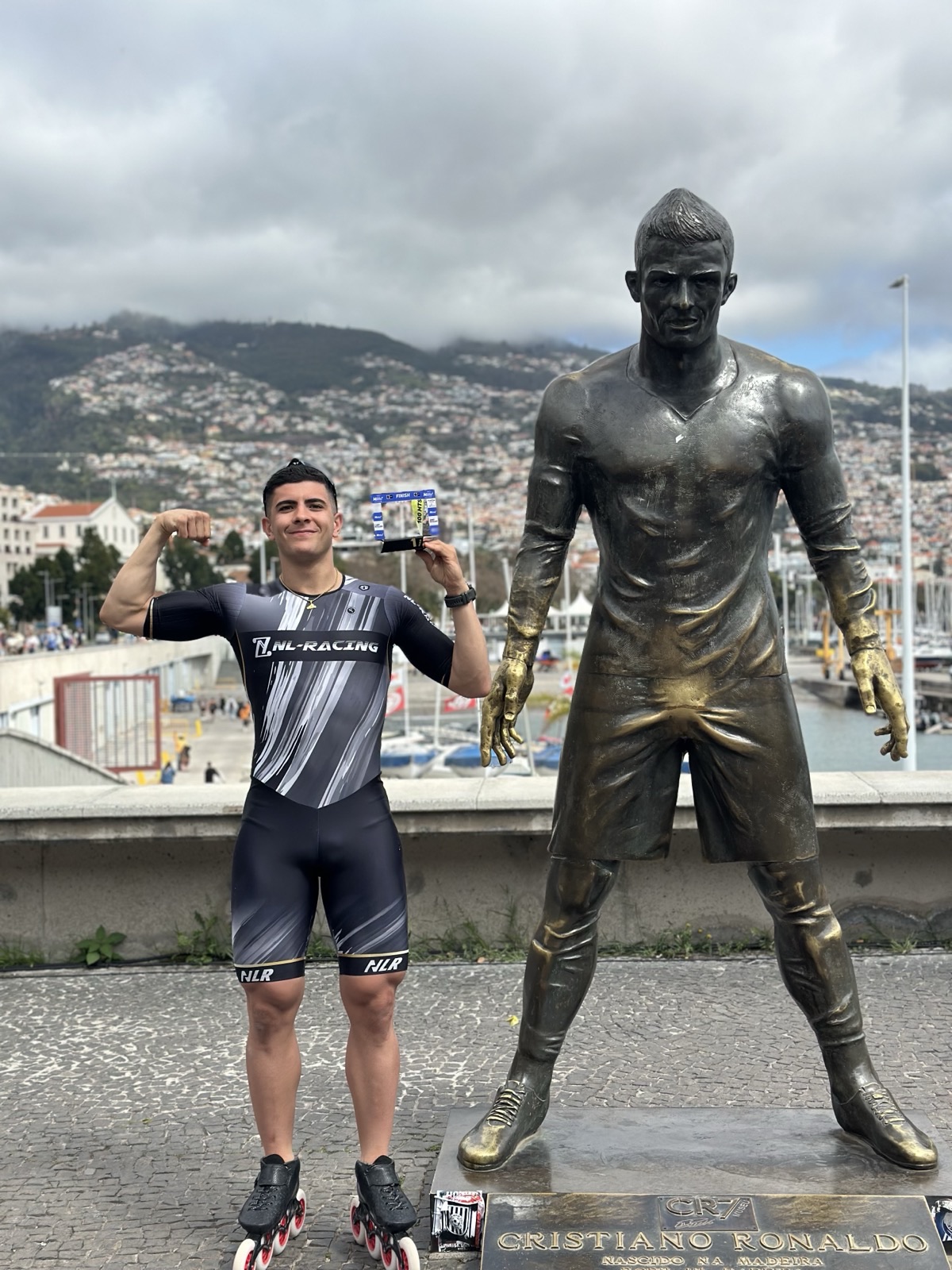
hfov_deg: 30.3
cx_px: 476
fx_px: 1760
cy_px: 635
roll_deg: +0.5
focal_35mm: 48
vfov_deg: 39.7
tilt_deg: -0.2
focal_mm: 6.86
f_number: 1.78
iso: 100
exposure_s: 1/5263
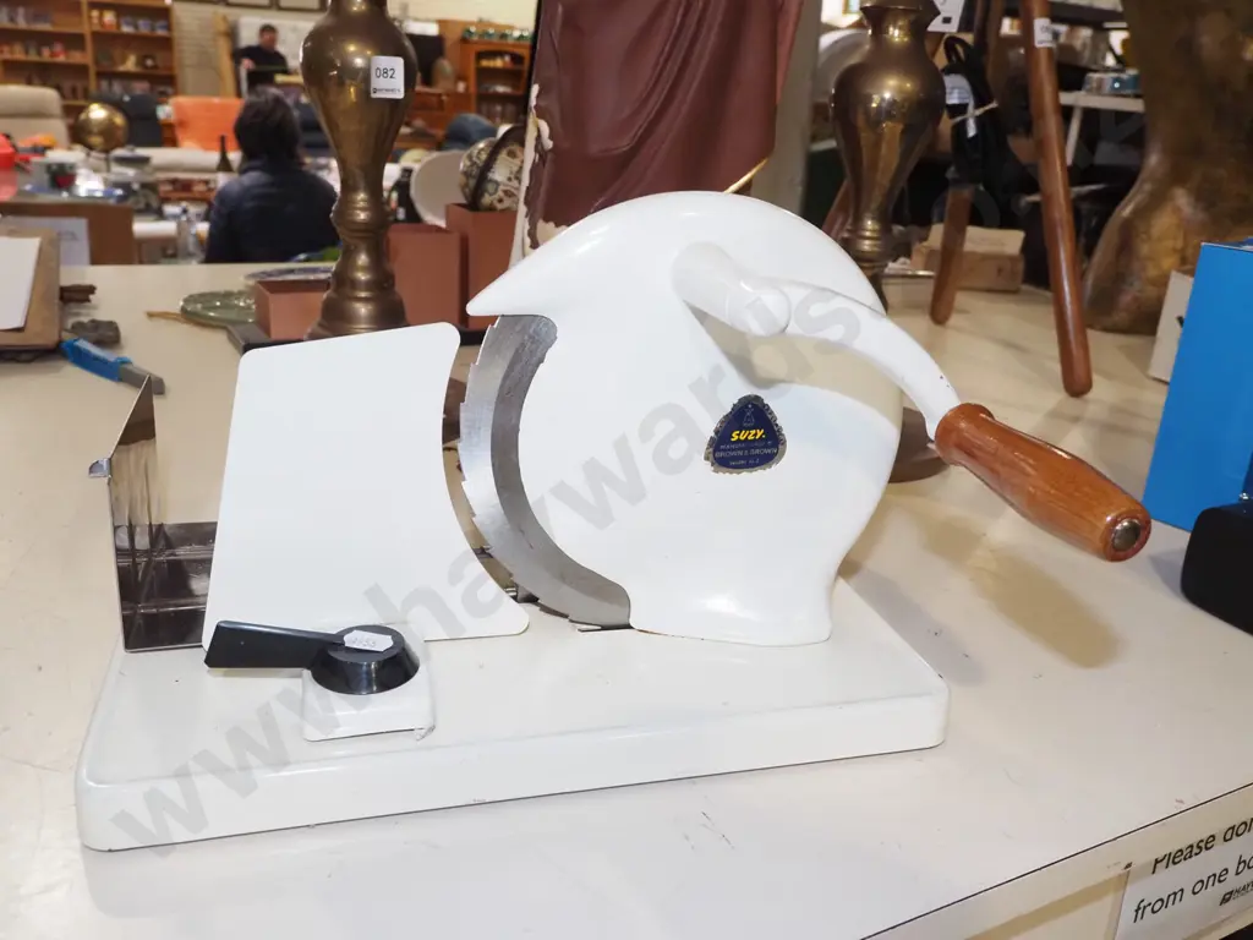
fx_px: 1086
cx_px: 626
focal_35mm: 30
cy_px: 470
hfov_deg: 60.0
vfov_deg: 46.8
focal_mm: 15
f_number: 5.6
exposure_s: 1/200
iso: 2500
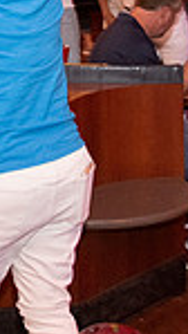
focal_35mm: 120
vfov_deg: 17.2
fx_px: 1062
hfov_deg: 9.6
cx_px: -152
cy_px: -39
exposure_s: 1/80
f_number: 5.6
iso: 3200
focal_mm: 24
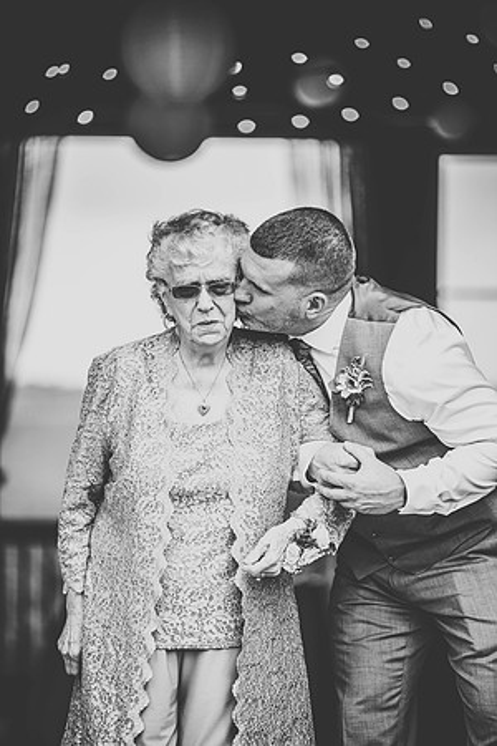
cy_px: 373
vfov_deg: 11.1
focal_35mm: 185
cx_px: 248
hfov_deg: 7.4
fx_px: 3831
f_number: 2.8
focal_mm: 185
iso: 320
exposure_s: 1/4000
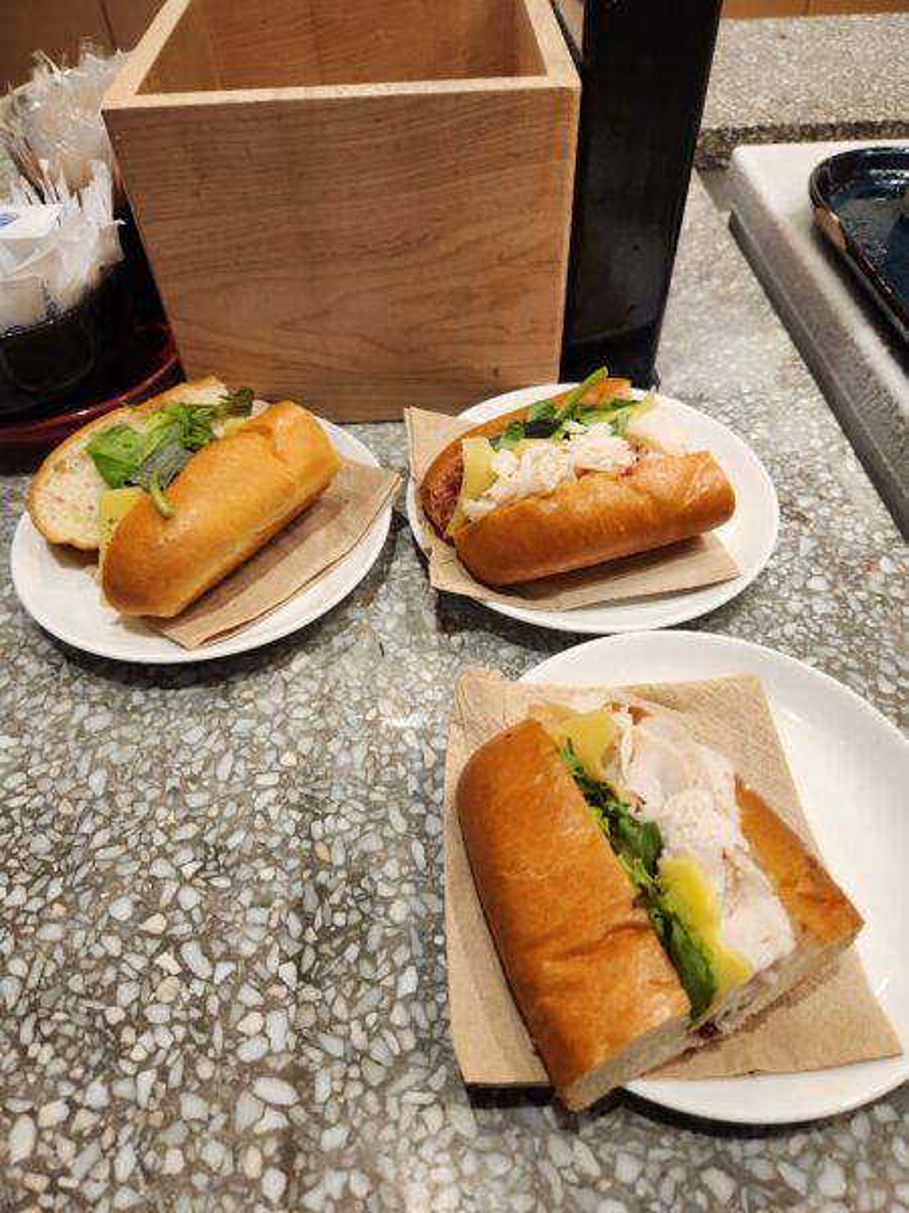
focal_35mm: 23
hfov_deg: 58.9
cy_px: 606
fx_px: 805
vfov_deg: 73.9
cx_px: 454
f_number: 1.8
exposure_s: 1/100
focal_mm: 5.4
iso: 160
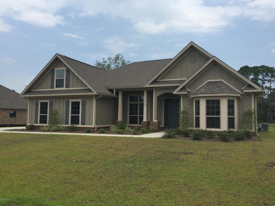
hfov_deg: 61.7
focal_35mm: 29
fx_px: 230
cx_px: 138
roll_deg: -1.9
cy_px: 103
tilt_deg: +5.1
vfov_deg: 48.2
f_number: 2.2
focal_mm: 4.15
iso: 32
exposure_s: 1/2198
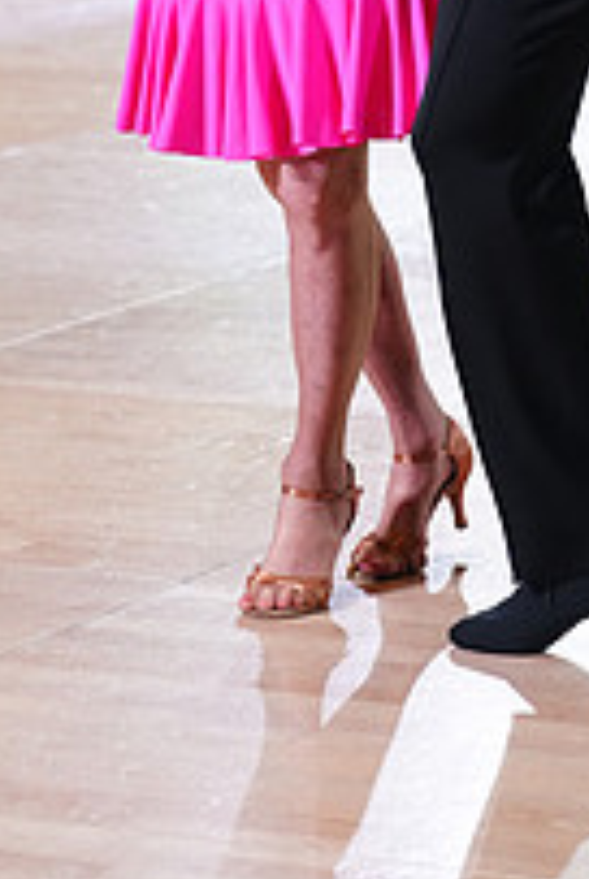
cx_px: 444
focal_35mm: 231
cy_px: -264
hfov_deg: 6.0
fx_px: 5649
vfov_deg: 8.8
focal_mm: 81
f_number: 2.8
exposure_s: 1/400
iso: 2000
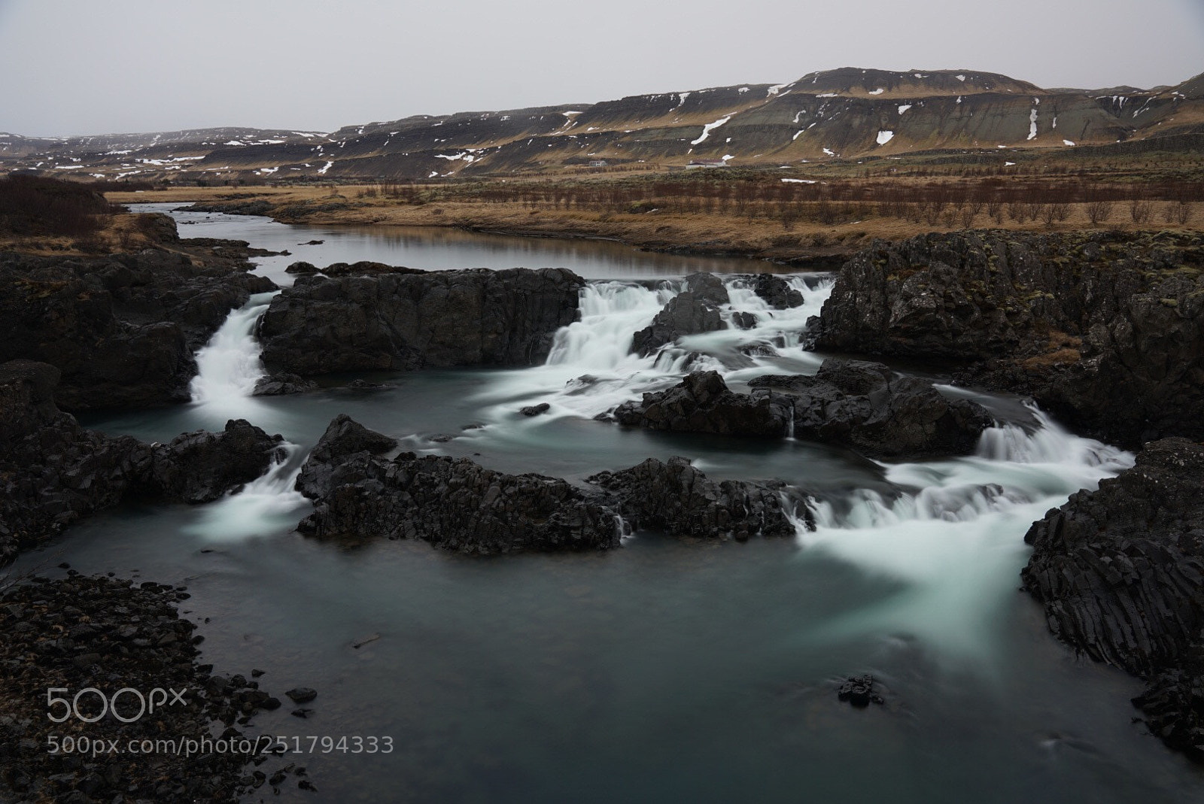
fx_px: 970
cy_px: 402
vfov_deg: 45.0
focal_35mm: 29
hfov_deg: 63.6
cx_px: 602
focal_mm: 29
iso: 100
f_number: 7.1
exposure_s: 15
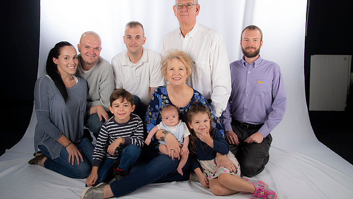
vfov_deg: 35.7
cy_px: 101
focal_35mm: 33
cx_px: 174
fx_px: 309
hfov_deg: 59.5
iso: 100
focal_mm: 31
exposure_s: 1/200
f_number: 5.6
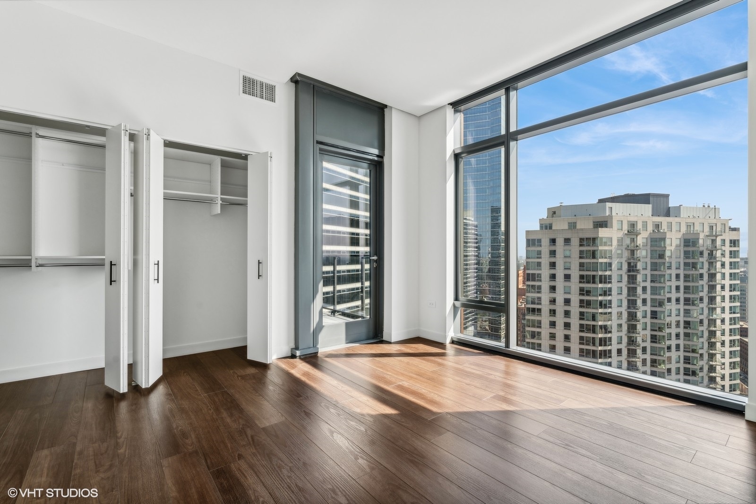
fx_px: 336
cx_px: 378
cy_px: 252
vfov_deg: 73.7
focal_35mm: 16
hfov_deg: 96.7
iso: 200
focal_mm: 16
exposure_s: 1/80
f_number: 9
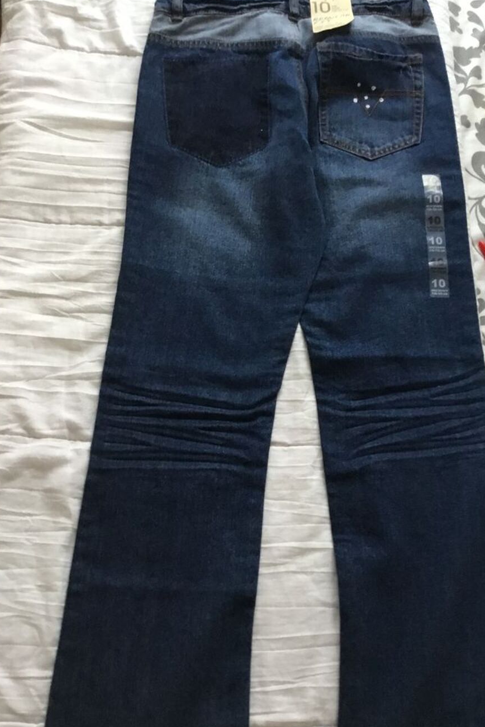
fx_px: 667
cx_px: 263
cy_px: 364
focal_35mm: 33
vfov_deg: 57.2
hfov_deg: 39.9
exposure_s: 1/17
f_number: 2.4
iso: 200
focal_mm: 3.3
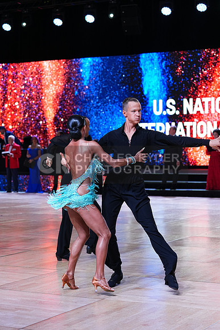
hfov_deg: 17.5
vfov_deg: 26.0
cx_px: 110
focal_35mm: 78
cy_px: 165
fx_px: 715
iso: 1250
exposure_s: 1/500
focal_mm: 78
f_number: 4
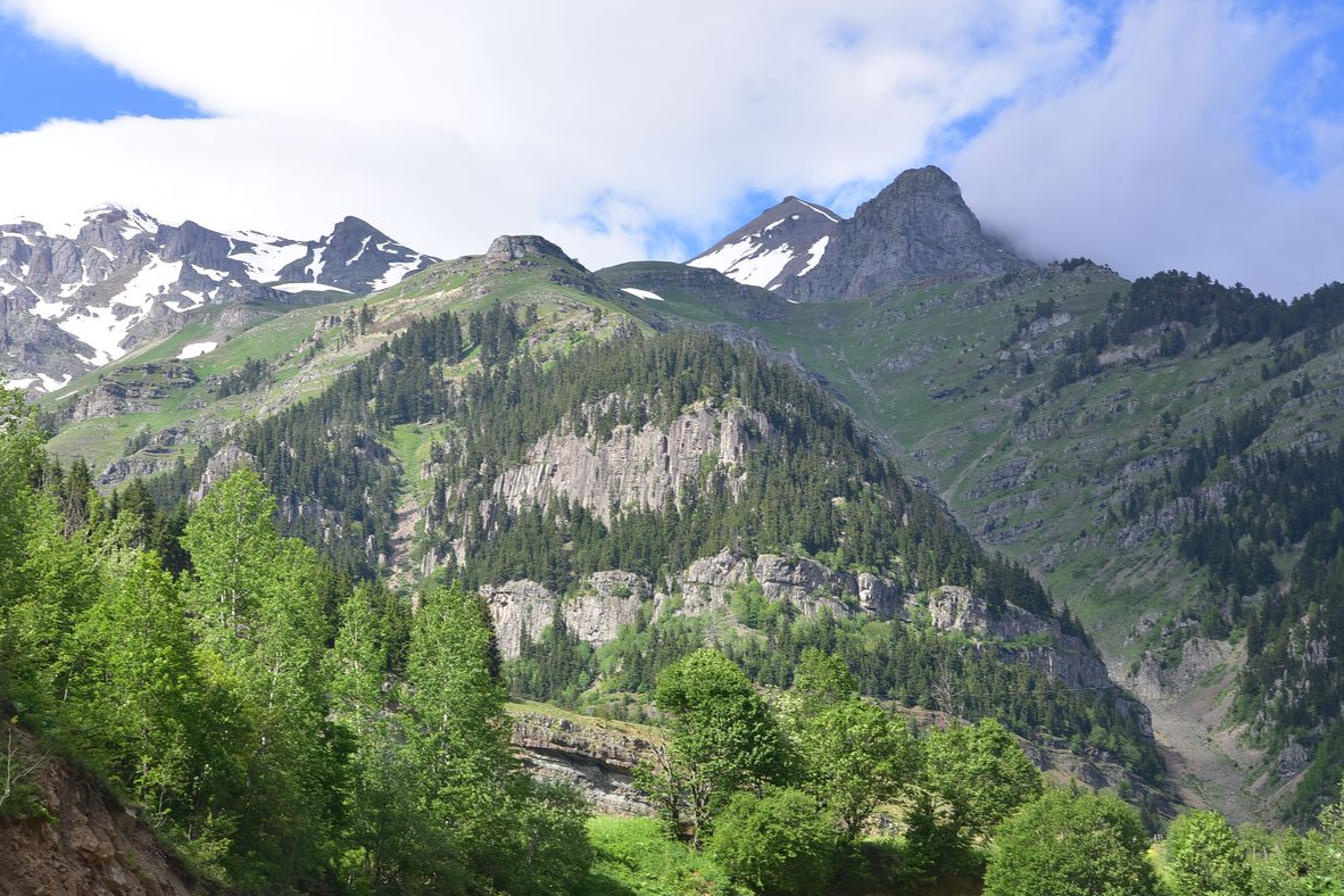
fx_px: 2053
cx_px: 625
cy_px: 478
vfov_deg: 24.6
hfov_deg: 36.2
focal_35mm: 55
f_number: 11
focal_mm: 50
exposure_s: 1/160
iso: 200
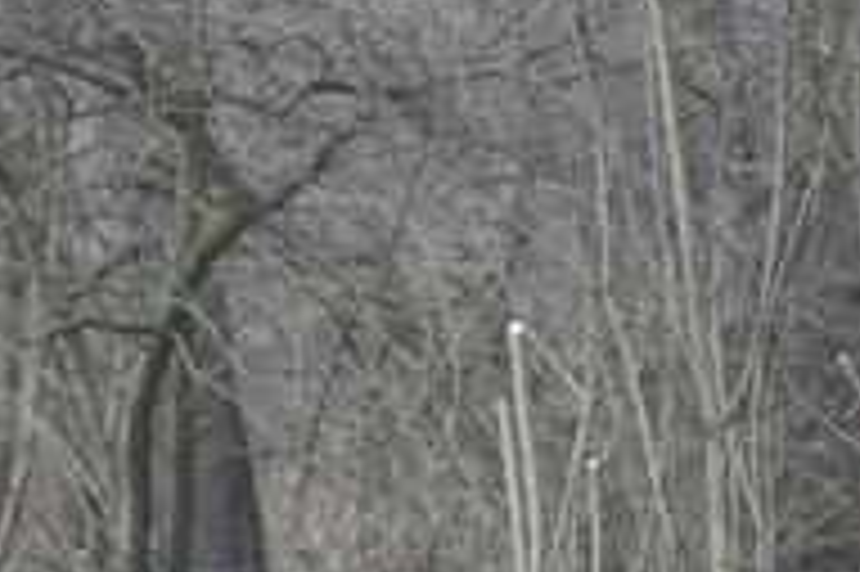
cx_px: 1292
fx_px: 13485
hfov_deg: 3.6
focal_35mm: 565
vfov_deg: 2.4
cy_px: 955
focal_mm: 90
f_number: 5.6
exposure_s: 1/100
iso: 400
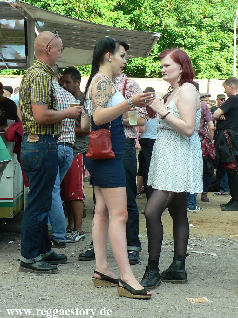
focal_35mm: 57
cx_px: 119
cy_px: 159
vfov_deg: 33.8
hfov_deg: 25.6
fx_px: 523
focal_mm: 9.8
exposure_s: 1/100
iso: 64
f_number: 3.2
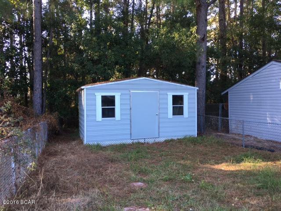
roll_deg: +1.0
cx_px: 140
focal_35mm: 29
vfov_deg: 48.2
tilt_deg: +0.3
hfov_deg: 61.7
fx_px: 235
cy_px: 106
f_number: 2.2
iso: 40
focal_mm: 4.15
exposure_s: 1/120
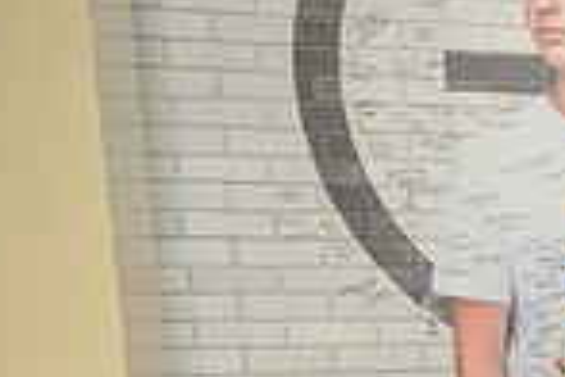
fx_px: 1491
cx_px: 999
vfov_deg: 13.6
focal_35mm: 95
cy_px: 548
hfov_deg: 17.6
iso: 1600
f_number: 3.5
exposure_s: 1/160
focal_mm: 24
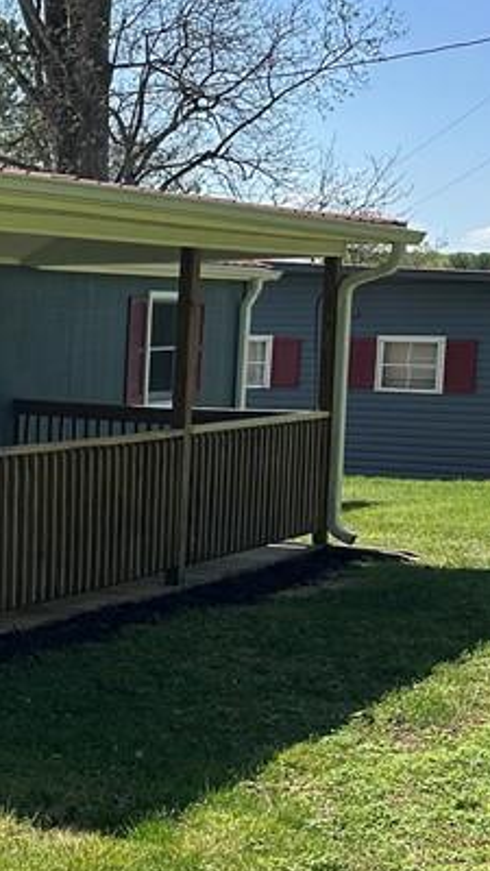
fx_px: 1548
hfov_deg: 15.5
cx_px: -388
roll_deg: -0.1
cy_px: 481
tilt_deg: -5.9
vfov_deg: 31.4
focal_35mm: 67
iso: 80
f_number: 1.78
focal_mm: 6.86
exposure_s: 1/3472
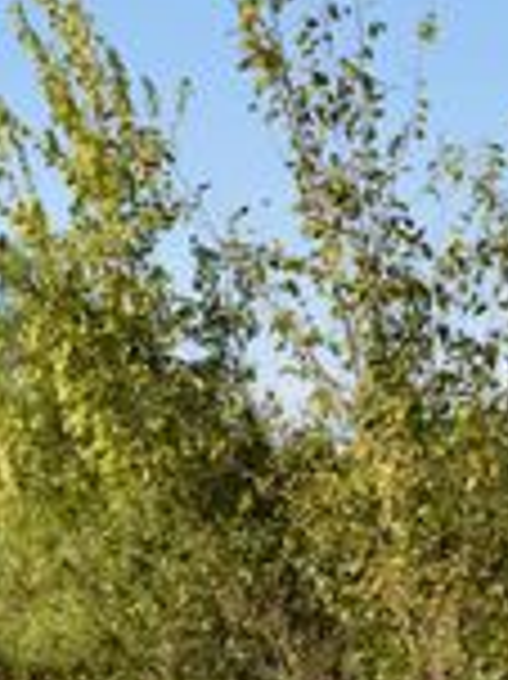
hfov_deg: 14.1
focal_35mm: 105
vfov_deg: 18.7
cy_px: 482
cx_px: 328
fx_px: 2057
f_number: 8
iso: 100
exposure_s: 1/200
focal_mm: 22
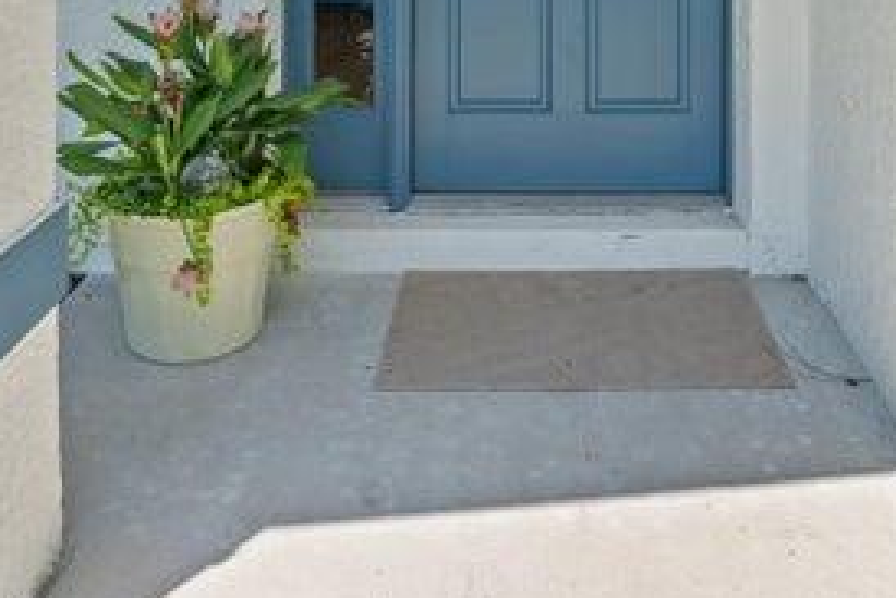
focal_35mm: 44
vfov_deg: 26.2
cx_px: 523
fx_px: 1098
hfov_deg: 44.2
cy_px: -167
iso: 100
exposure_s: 1/15
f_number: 9
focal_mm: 16.8
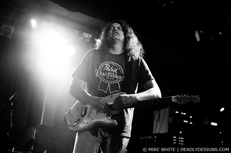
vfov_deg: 29.8
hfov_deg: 43.7
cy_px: 76
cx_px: 116
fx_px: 288
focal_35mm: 45
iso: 1000
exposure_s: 1/40
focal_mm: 30
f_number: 1.8
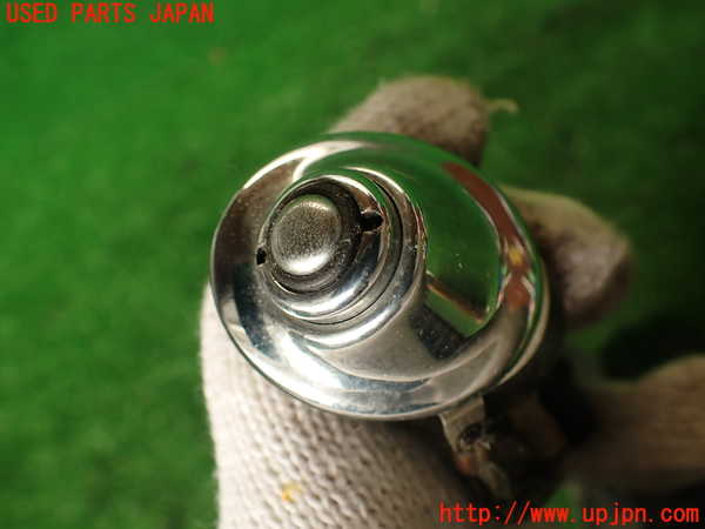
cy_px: 264
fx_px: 611
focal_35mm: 30
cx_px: 352
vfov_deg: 46.8
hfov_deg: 60.0
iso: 100
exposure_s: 1/100
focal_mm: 5.4
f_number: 2.3
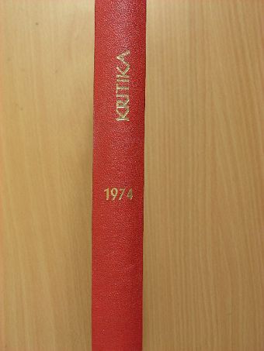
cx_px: 132
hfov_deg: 32.9
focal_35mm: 44
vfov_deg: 42.9
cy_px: 176
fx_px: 447
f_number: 3.5
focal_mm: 7.4
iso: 75
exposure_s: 1/29.8
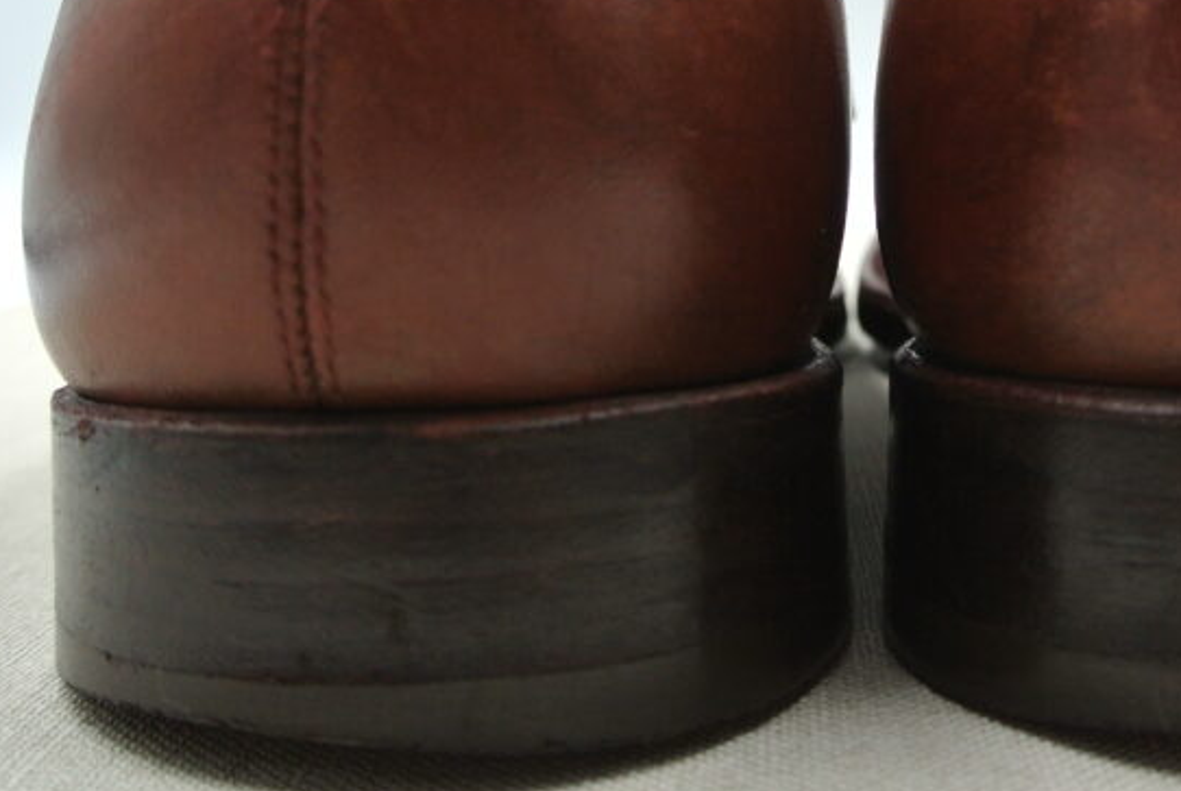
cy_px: 191
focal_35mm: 51
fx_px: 1675
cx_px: 845
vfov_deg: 26.2
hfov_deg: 38.1
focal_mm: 10
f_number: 4
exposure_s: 1/125
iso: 250
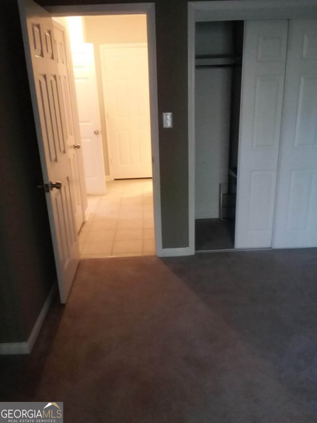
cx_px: 158
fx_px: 354
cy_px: 212
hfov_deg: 48.2
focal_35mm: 29
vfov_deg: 61.7
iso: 250
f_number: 1.9
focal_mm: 2.47
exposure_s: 1/17
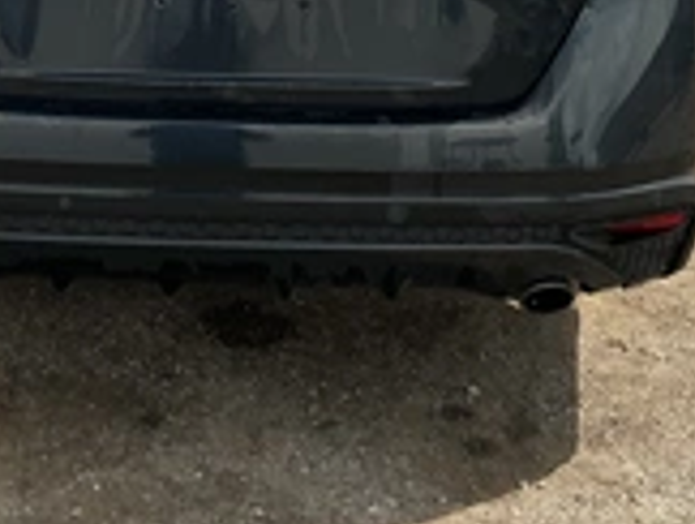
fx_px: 1387
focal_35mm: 69
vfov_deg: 20.4
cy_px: -52
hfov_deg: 27.9
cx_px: 215
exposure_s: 1/1675
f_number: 1.8
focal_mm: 3
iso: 25
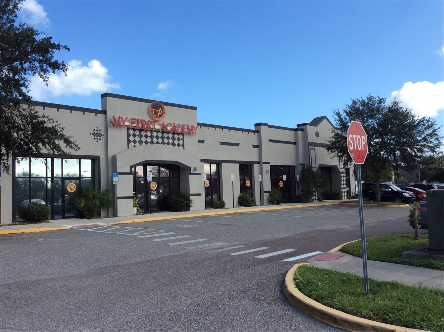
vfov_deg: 44.0
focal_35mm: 32
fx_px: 410
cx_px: 222
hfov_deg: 56.9
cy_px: 166
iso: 32
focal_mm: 3.3
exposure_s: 1/923
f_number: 2.4
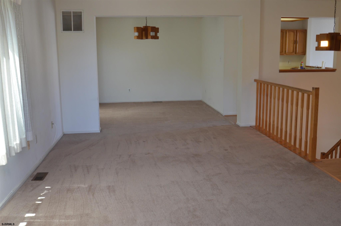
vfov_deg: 36.7
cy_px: 113
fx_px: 340
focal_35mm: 36
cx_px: 170
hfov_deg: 53.2
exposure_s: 1/60
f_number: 4.5
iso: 450
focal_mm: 24
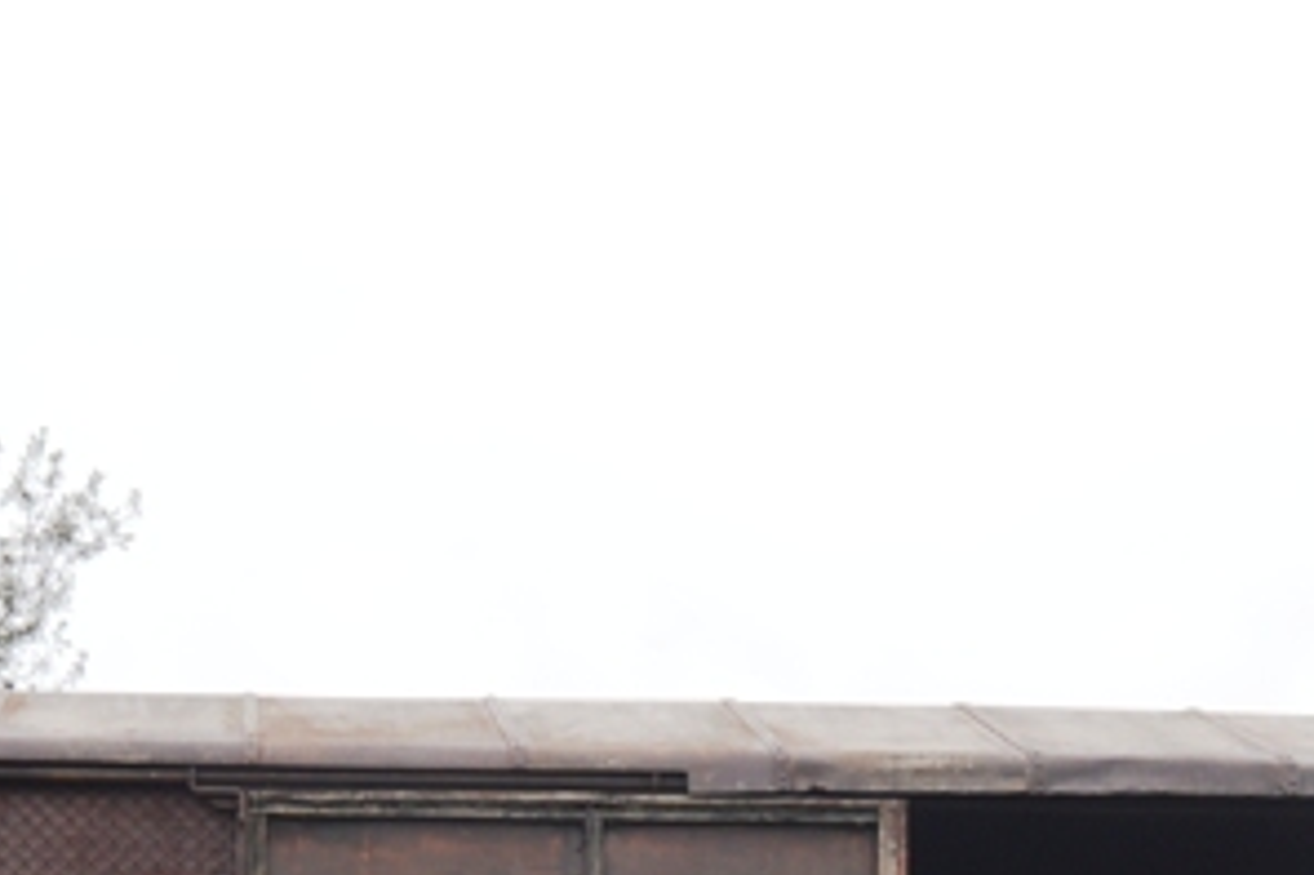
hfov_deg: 15.9
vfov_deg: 10.4
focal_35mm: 128
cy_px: 1190
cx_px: 1096
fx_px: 4669
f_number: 4
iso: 180
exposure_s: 1/200
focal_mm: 28
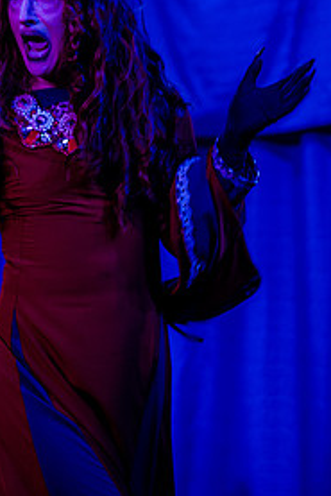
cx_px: 62
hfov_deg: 5.2
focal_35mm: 262
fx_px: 3609
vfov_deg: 7.8
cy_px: 116
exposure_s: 1/100
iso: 2500
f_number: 2
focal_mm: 105
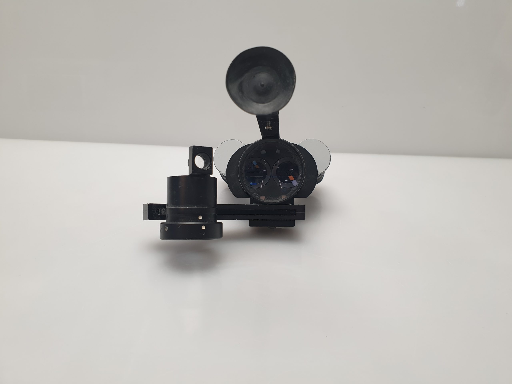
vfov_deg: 53.1
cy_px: 192
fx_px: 385
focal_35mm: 26
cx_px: 256
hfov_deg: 67.3
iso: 64
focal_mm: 4.3
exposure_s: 1/50
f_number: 2.4
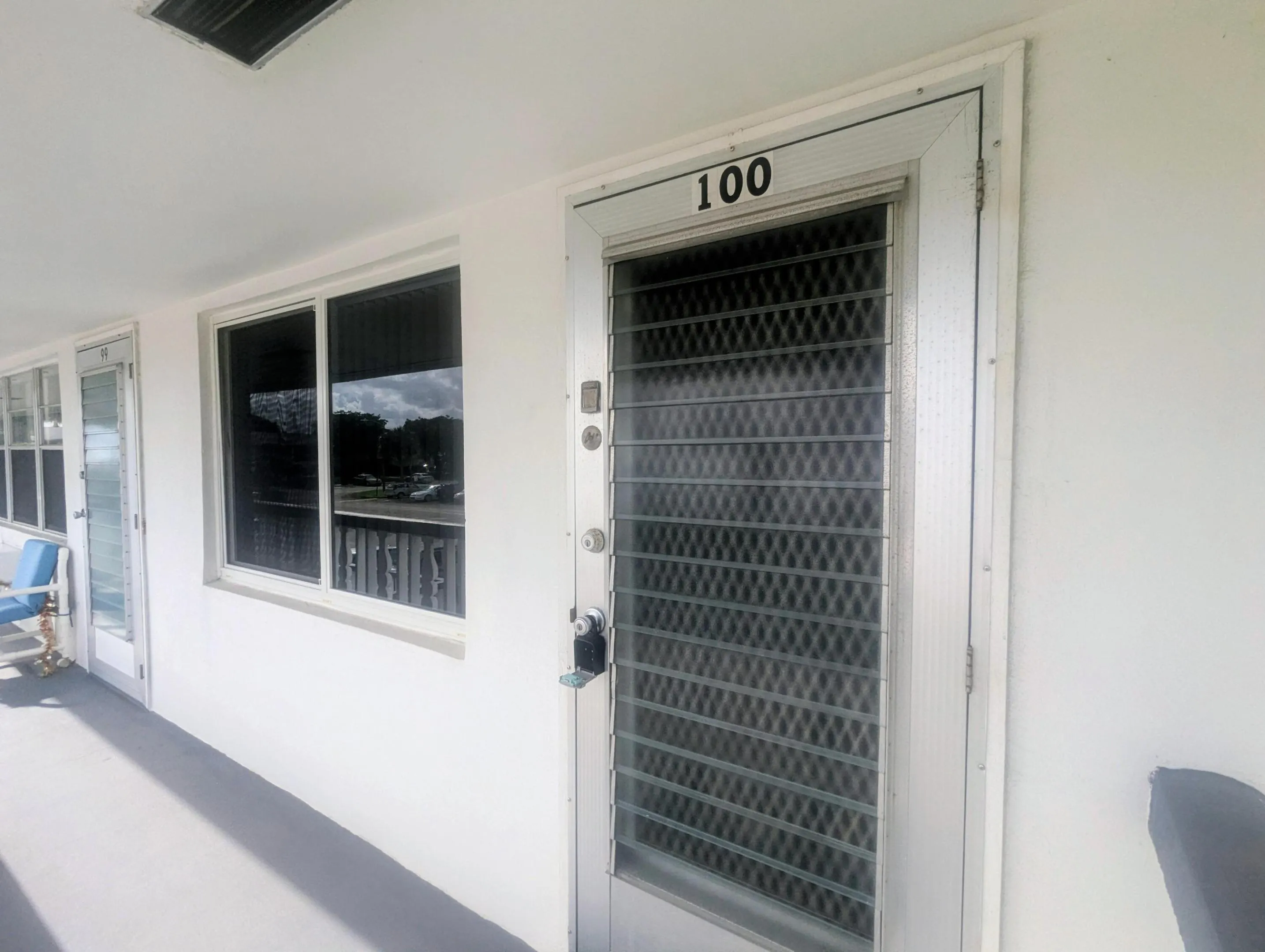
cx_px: 632
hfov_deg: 94.4
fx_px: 586
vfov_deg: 78.2
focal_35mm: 16
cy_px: 476
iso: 45
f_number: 2.2
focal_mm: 2.35
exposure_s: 1/633
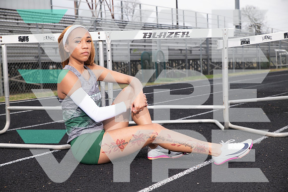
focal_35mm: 58
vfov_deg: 23.4
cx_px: 144
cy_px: 96
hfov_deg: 34.5
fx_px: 464
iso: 250
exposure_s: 1/400
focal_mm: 58
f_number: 6.3
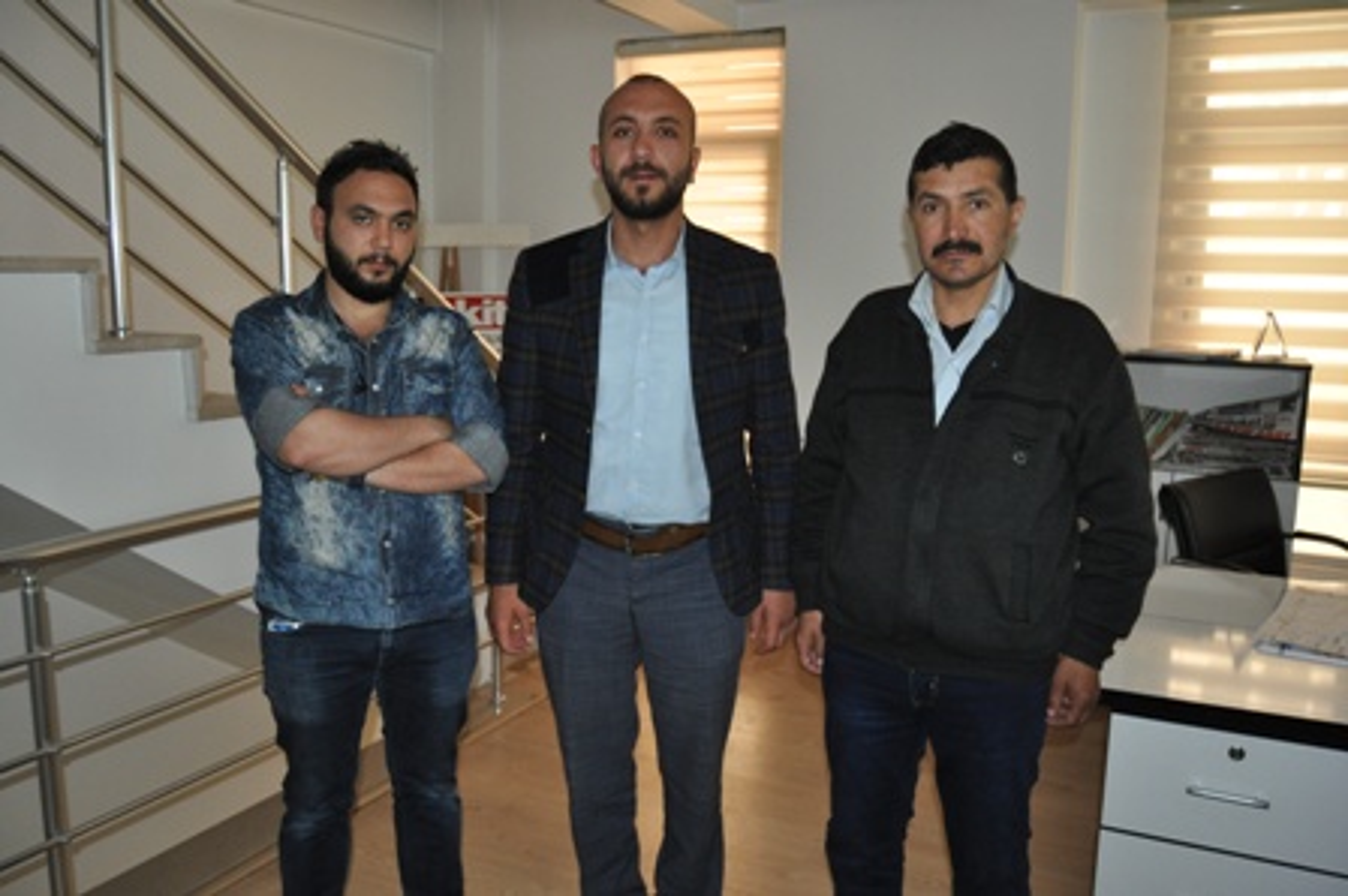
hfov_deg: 64.6
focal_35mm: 28
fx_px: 1066
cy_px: 448
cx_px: 674
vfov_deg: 45.6
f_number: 3.5
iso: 800
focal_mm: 19
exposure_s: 1/60
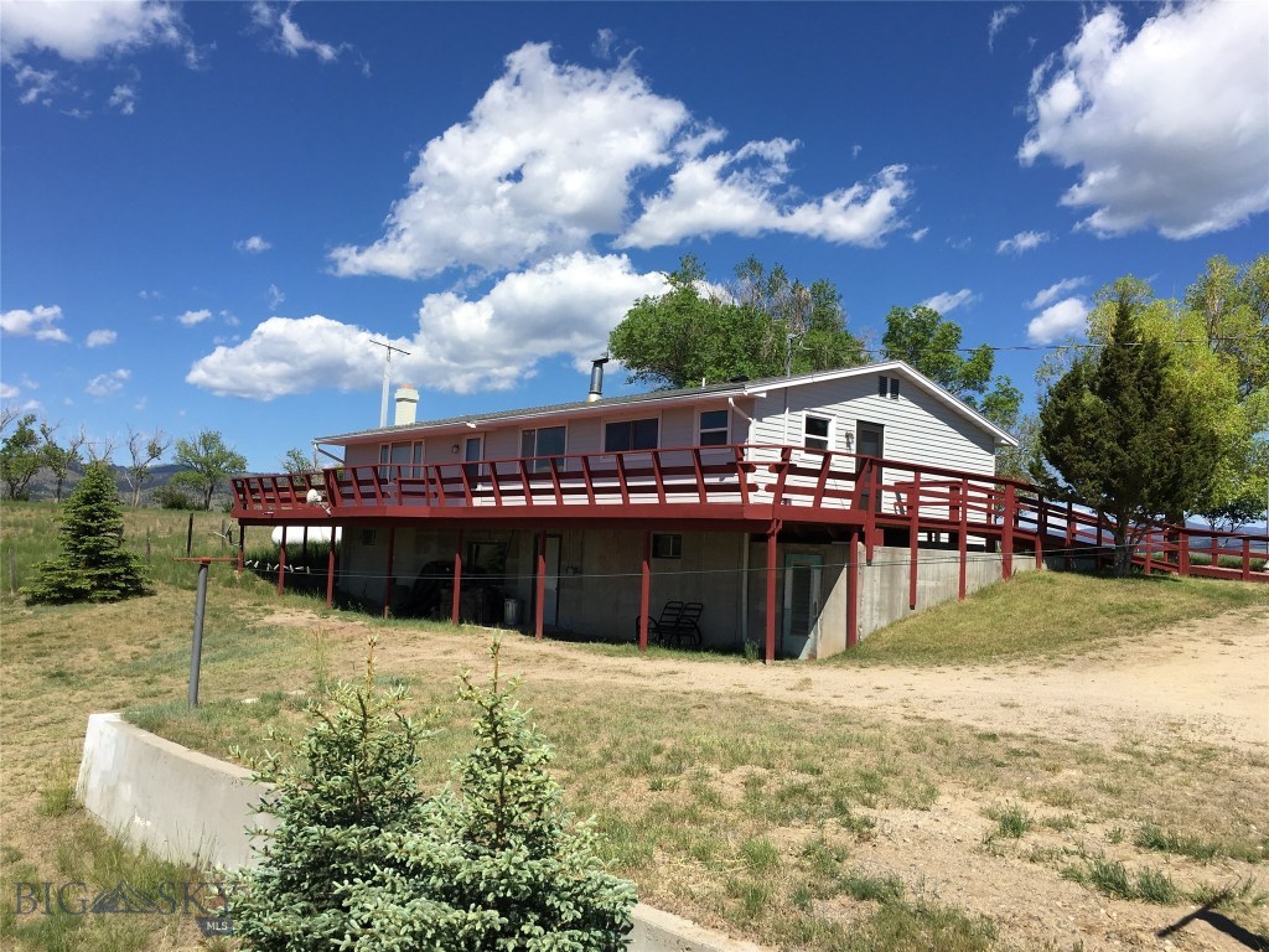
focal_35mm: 29
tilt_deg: +5.3
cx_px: 634
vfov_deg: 48.2
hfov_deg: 61.7
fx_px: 1063
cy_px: 476
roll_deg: -2.6
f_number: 2.2
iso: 25
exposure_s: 1/1972
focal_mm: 4.15
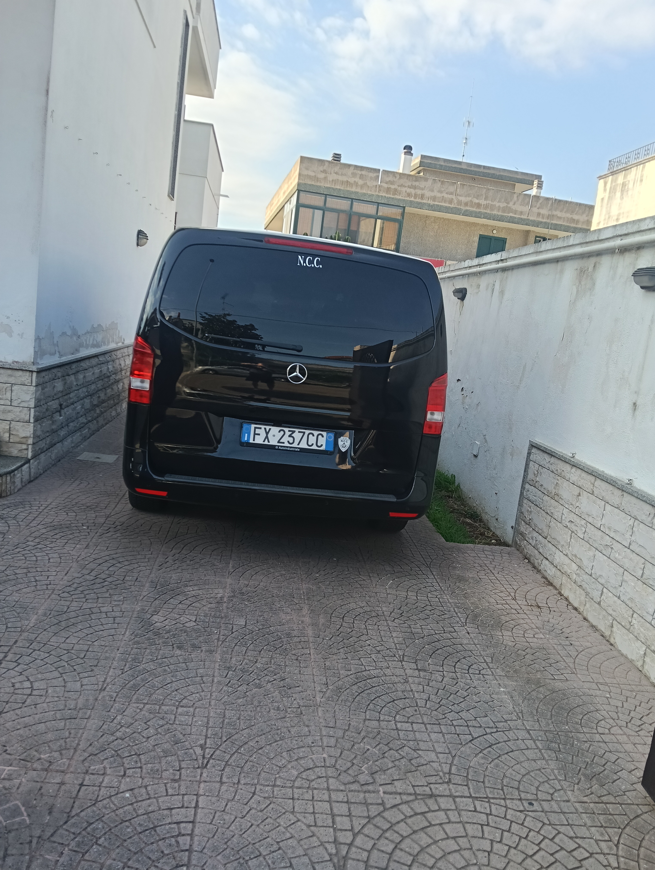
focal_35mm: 27
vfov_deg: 65.2
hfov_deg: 51.5
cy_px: 435
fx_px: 679
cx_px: 328
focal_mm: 3.98
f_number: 1.8
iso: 50
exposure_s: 1/209
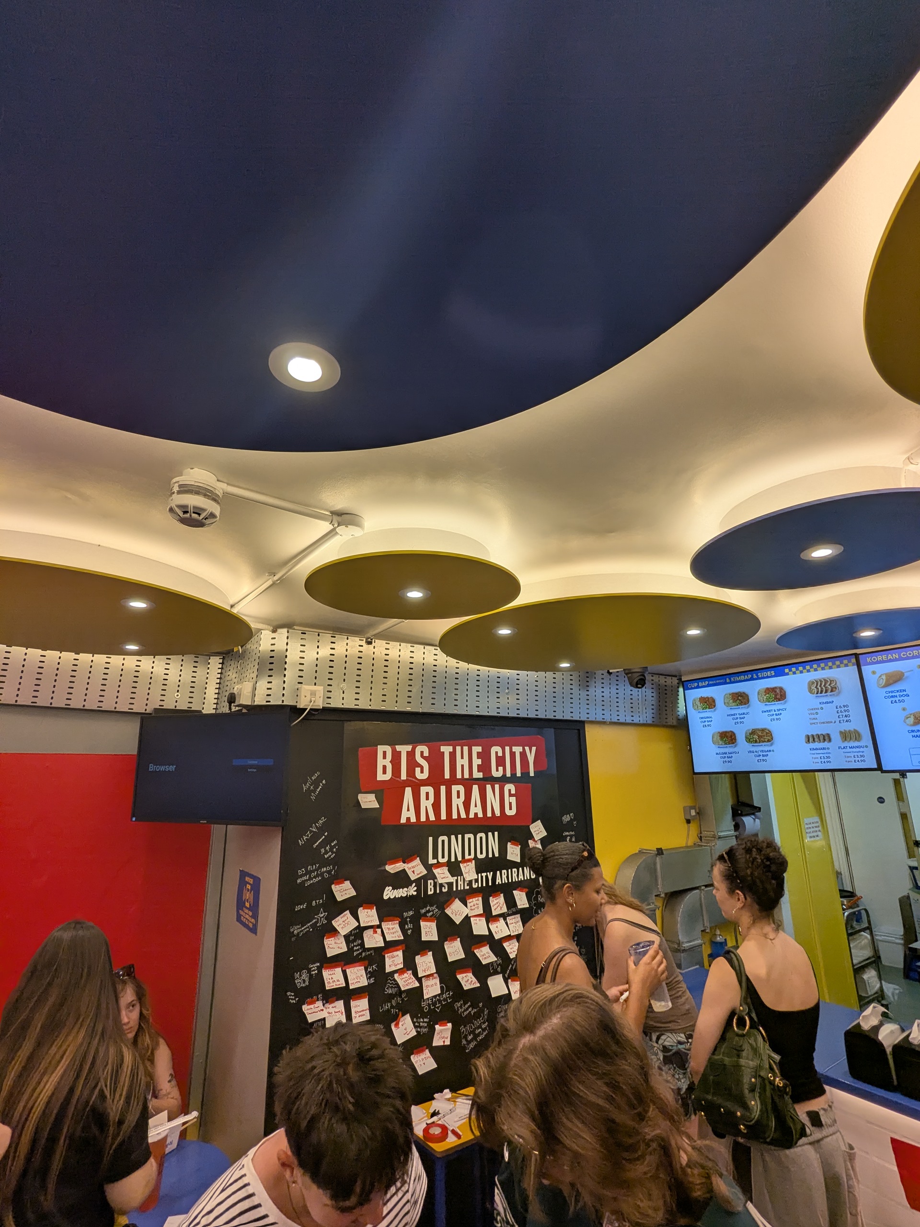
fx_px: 567
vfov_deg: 94.5
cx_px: 460
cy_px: 614
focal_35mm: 16
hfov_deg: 78.1
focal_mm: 2.35
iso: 41
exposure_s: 1/243
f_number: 2.2
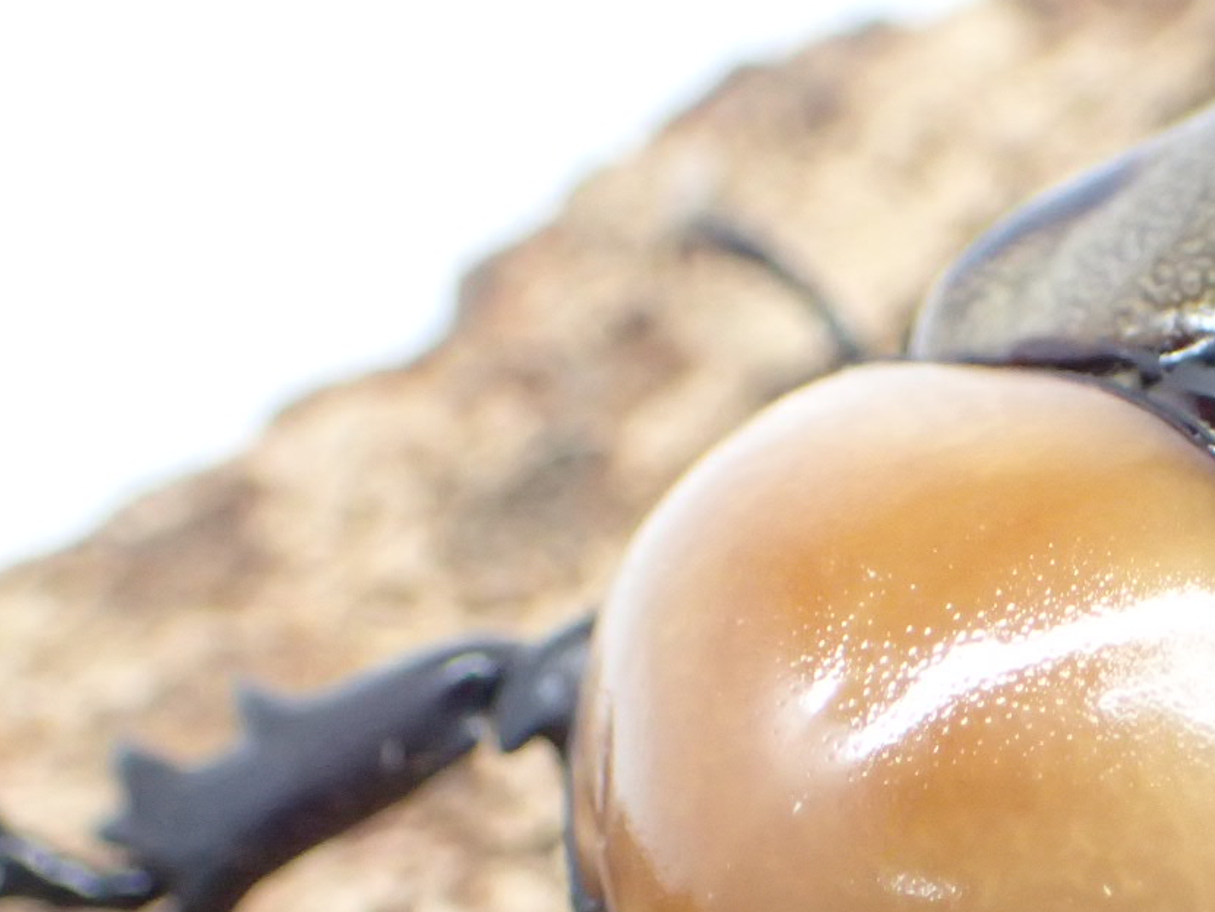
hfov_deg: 10.6
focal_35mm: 185
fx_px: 6495
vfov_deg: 8.0
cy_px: 824
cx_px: 1208
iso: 800
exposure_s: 1/100
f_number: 4.4
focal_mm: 14.41
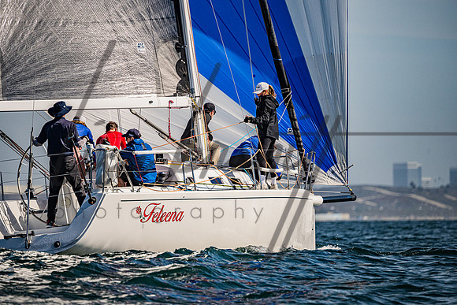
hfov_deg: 5.0
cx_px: 228
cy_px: 152
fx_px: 5267
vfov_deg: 3.3
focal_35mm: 415
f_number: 5.6
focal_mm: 400
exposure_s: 1/5000
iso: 320
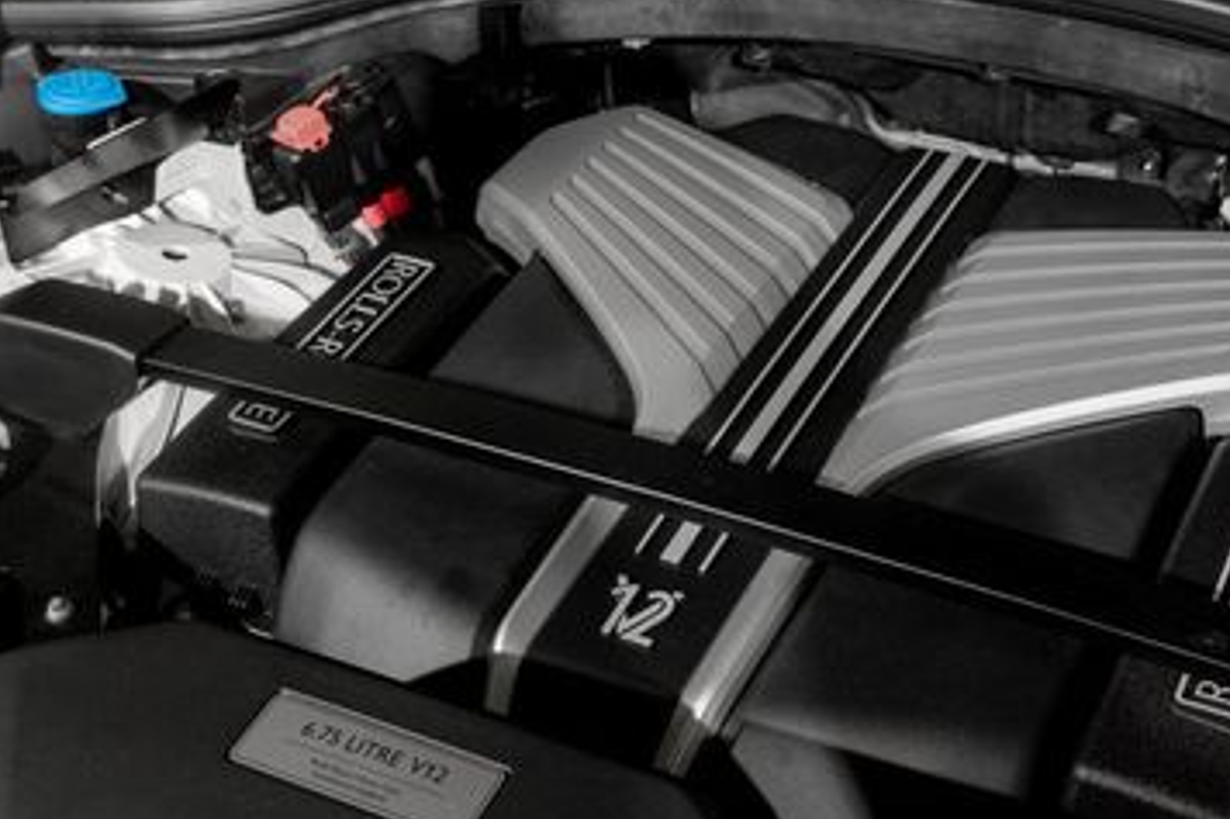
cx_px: 660
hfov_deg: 36.9
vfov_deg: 25.0
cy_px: 465
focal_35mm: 54
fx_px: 1844
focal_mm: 30
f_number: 9
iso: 400
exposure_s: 1/125
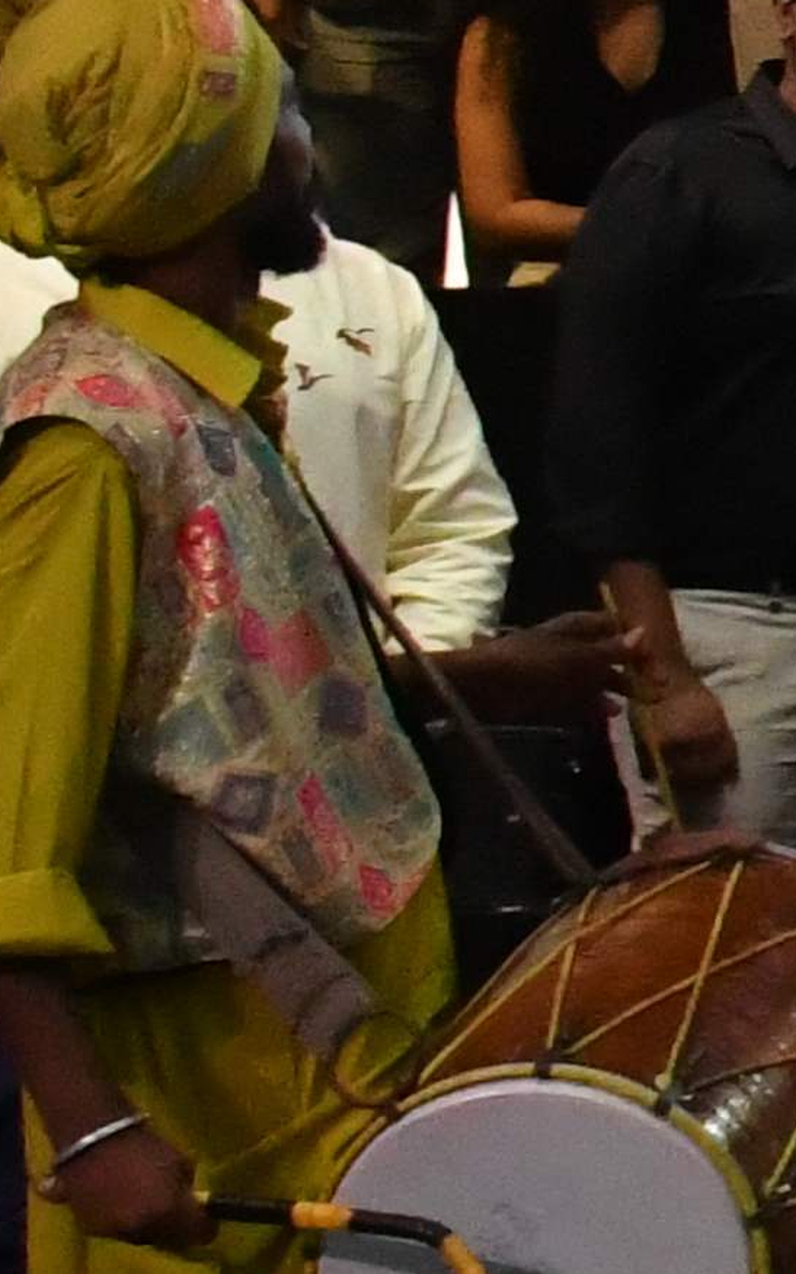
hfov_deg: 5.9
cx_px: 3564
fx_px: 6078
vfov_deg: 11.9
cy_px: 81
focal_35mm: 175
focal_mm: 18
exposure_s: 1/250
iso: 4500
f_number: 9.5
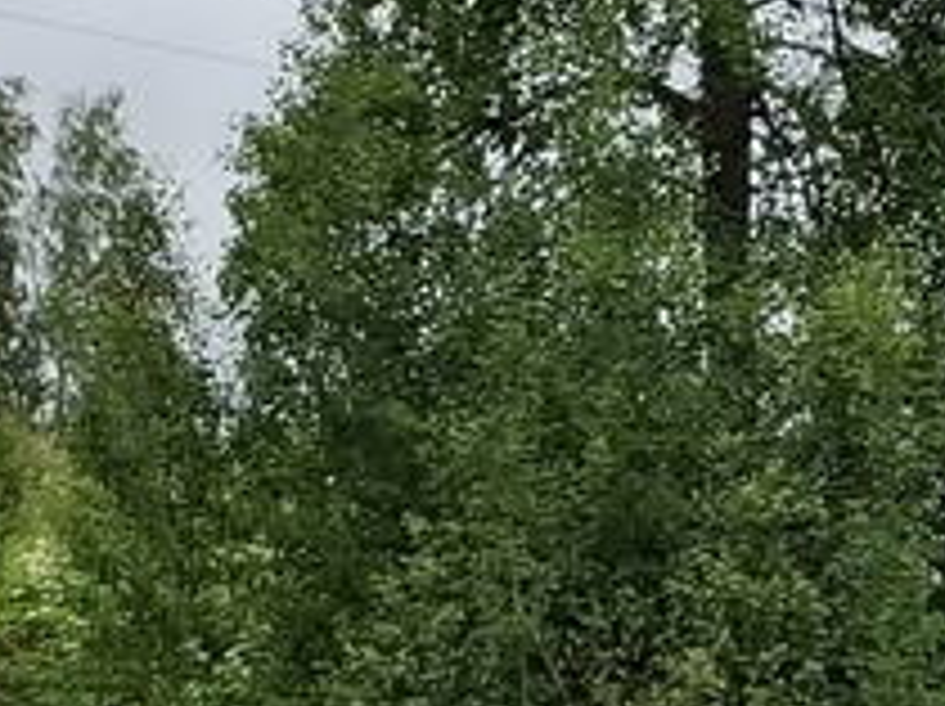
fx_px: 4308
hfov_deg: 11.2
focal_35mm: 158
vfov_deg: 8.2
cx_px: 1948
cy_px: 1997
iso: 50
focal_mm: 5.54
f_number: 1.8
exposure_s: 1/1279
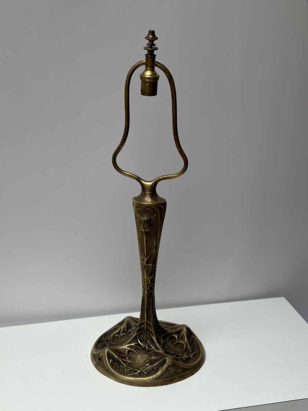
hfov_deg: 28.0
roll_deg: -1.9
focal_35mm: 52
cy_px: 206
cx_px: 154
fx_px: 617
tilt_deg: -18.5
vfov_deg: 36.8
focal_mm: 5.96
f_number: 1.6
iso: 25
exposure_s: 1/184
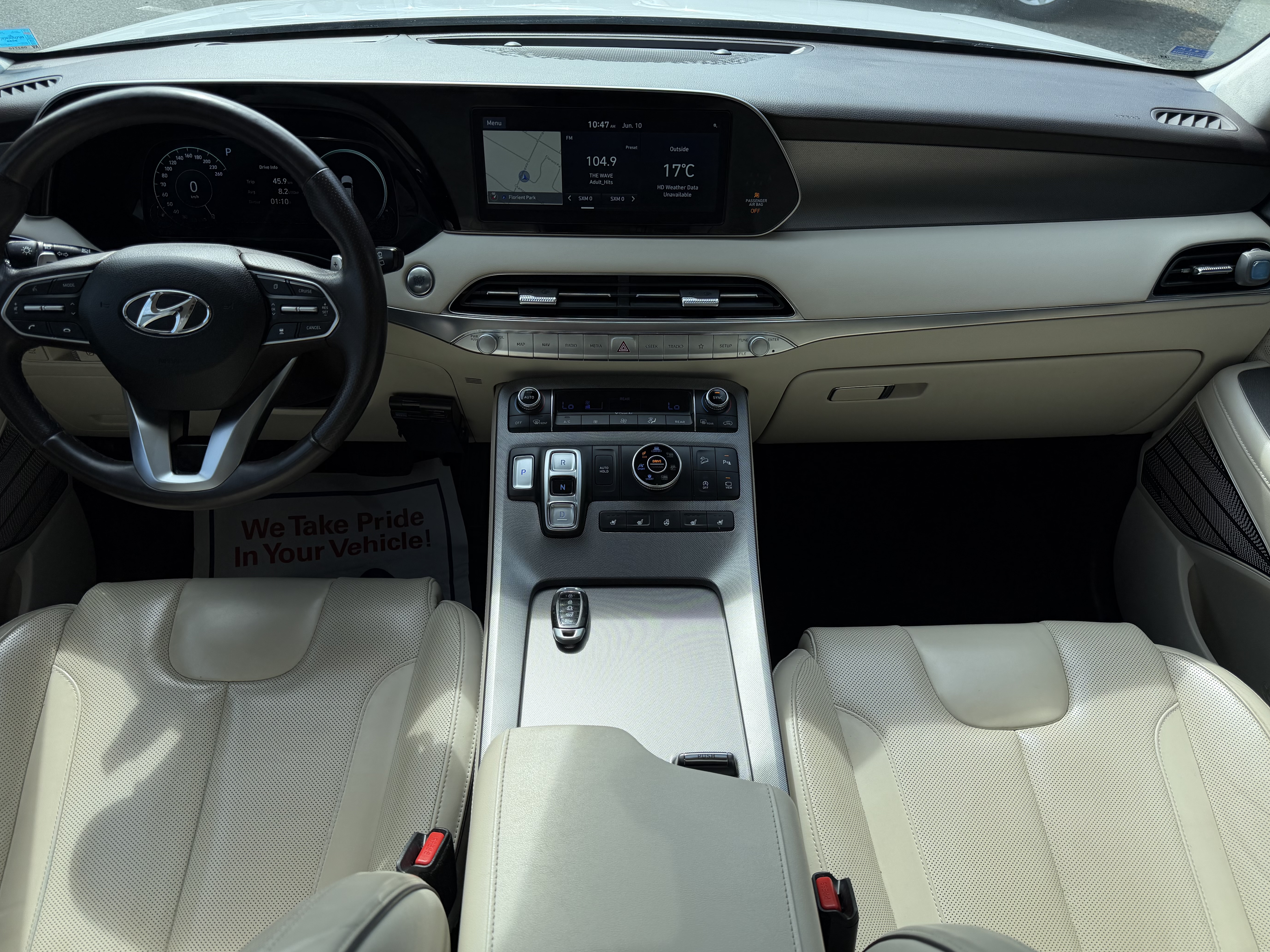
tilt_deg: -38.2
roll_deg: -2.2
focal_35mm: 25
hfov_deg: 69.4
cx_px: 638
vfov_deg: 54.9
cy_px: 481
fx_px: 917
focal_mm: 6.76
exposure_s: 1/2907
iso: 80
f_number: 1.78
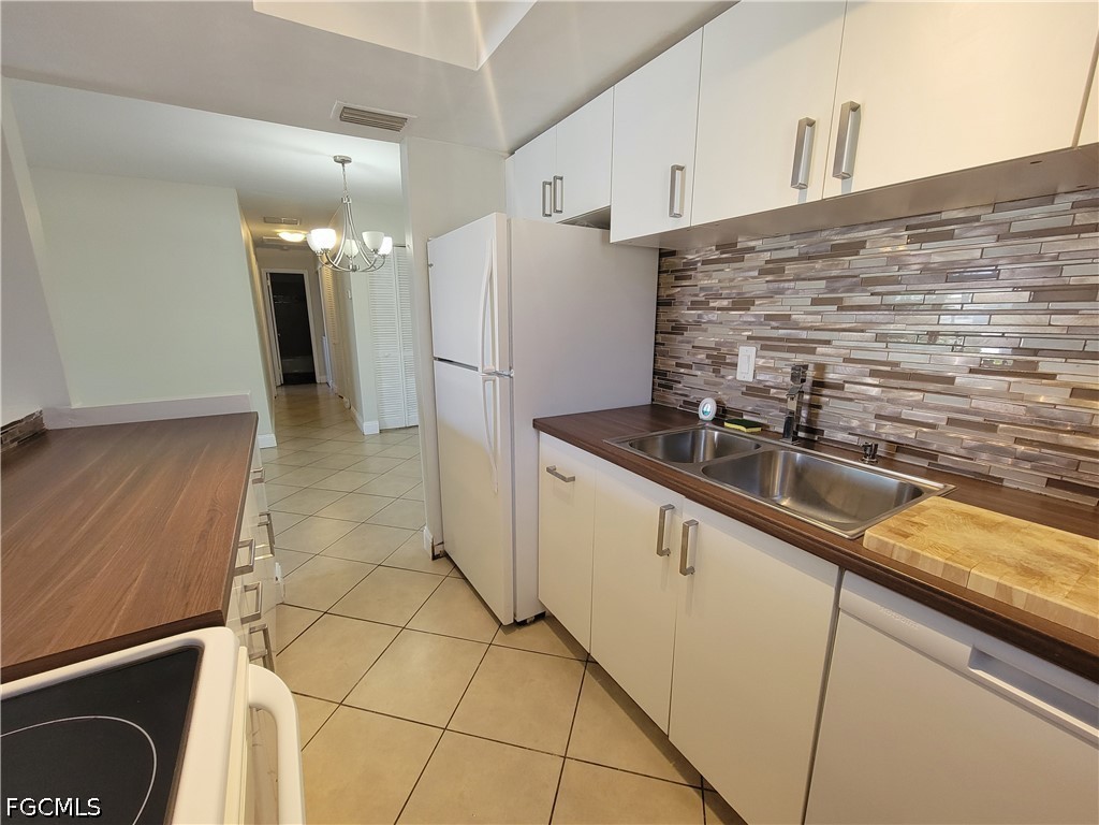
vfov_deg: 89.9
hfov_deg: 106.2
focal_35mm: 13
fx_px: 413
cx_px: 550
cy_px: 412
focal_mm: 2.2
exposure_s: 1/60
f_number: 2.2
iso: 250
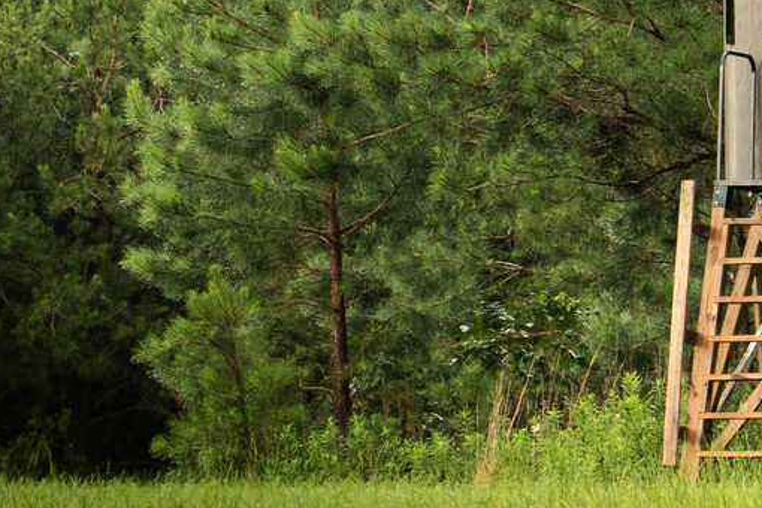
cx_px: 844
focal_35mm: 632
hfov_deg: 3.3
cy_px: 91
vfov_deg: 2.2
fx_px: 13376
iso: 500
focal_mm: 105
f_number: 4
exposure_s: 1/160
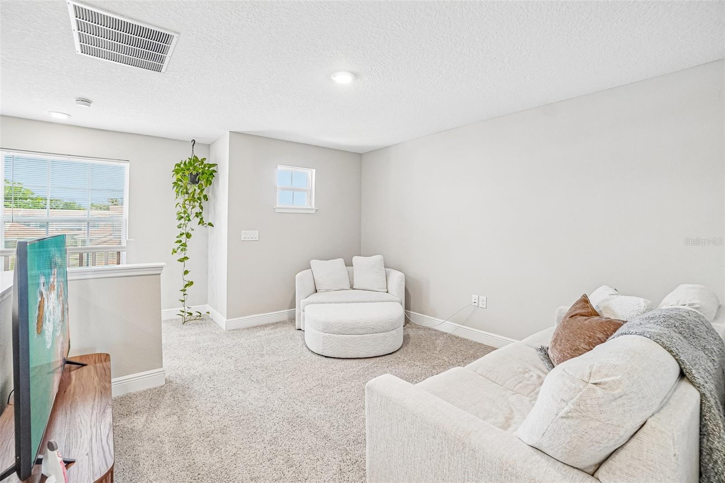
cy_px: 242
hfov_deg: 100.4
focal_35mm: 15
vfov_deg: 77.3
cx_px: 362
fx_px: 302
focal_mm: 10
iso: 800
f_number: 8
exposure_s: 1/30
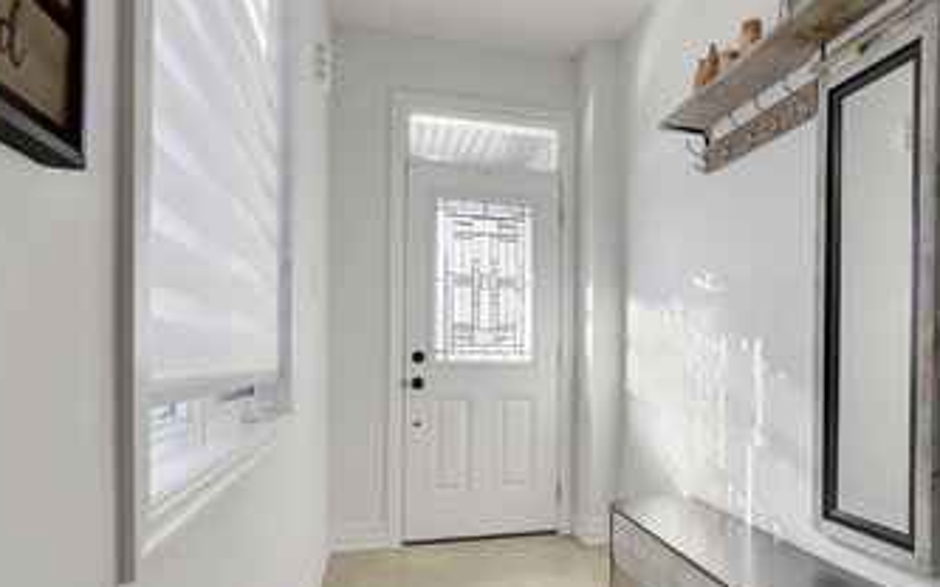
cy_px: 358
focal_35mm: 24
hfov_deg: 73.8
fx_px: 615
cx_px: 574
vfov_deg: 50.7
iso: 320
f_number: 7.1
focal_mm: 18
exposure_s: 1/200
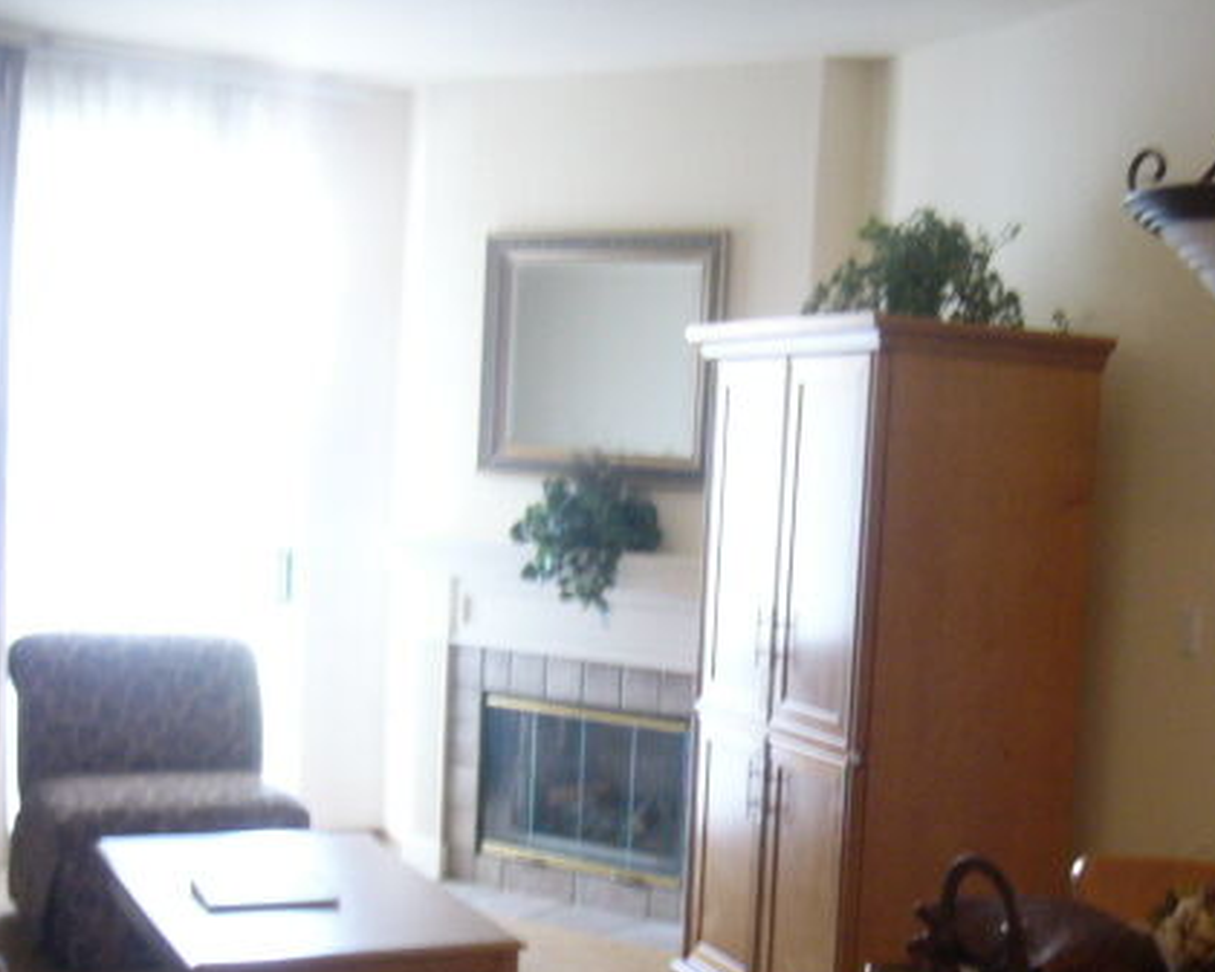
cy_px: 686
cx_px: 842
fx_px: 1870
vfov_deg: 28.8
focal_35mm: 52
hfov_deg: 35.5
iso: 200
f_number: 2.8
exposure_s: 1/10
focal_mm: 5.8
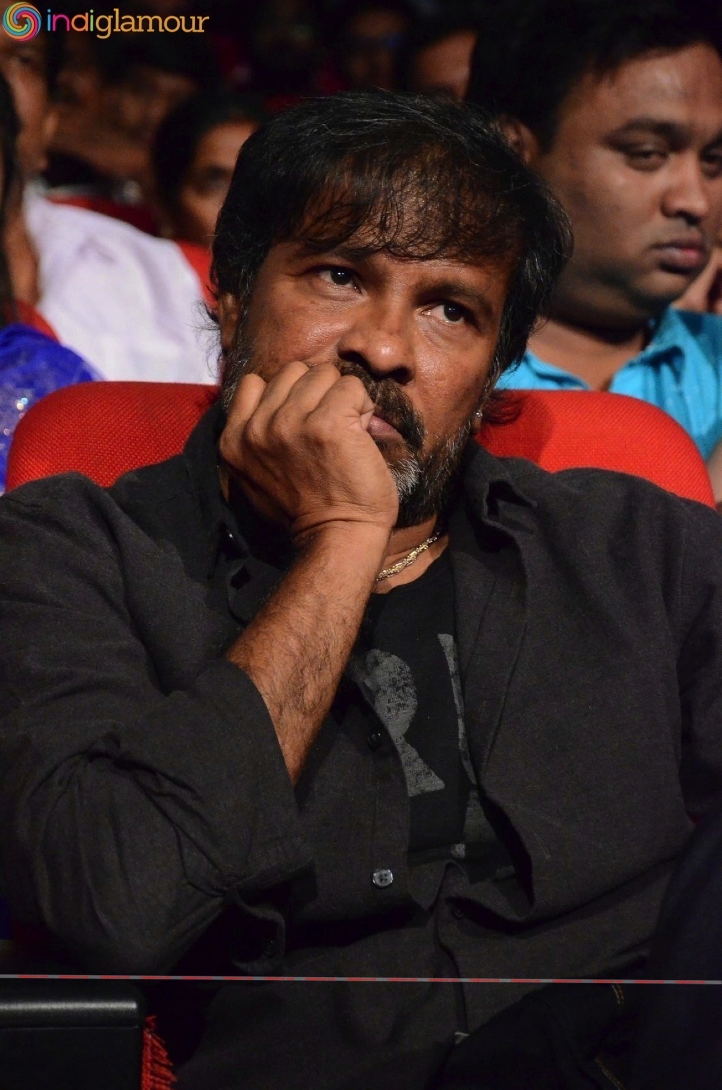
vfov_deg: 13.1
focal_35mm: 158
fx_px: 4758
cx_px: 361
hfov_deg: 8.7
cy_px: 545
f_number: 5.6
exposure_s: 1/125
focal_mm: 105
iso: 8000
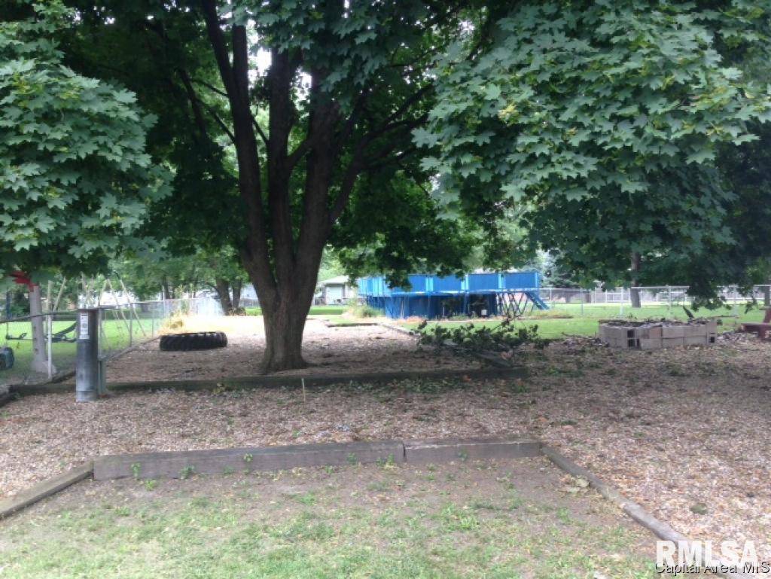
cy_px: 290
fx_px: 735
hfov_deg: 55.3
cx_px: 386
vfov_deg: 43.0
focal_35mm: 33
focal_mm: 4.12
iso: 80
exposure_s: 1/120
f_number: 2.4
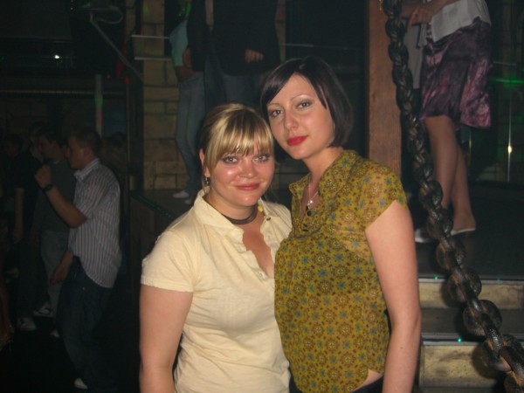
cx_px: 262
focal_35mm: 38
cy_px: 196
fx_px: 575
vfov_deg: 37.7
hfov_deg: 49.0
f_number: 2.8
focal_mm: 7.9
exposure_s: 1/60
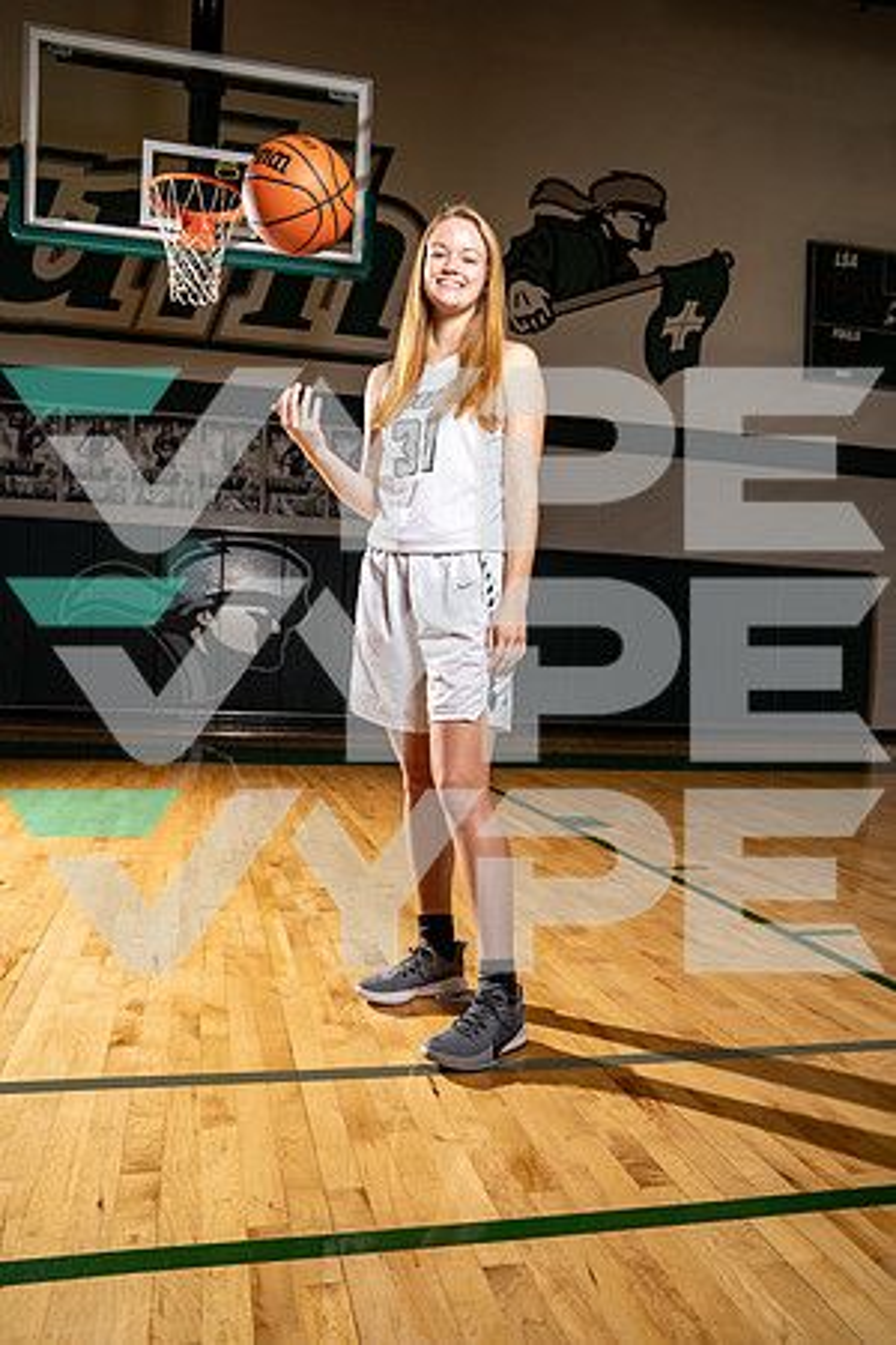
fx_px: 1045
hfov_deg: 46.4
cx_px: 448
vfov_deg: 65.5
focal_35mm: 28
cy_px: 672
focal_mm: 28
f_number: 5.6
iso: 400
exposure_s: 1/250
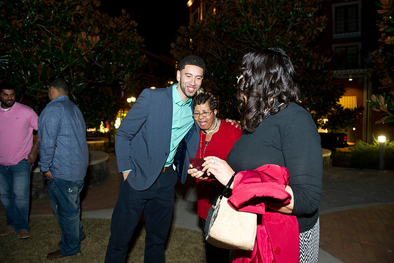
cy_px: 132
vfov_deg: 53.1
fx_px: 263
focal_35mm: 24
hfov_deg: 73.8
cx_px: 197
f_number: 4
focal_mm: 24
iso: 3200
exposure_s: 1/80
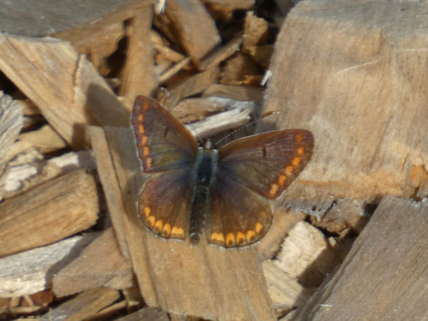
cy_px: 160
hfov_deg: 1.8
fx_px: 13998
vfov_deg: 1.3
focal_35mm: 1132
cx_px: 214
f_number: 5.7
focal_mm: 202.9
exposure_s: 1/250
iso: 80
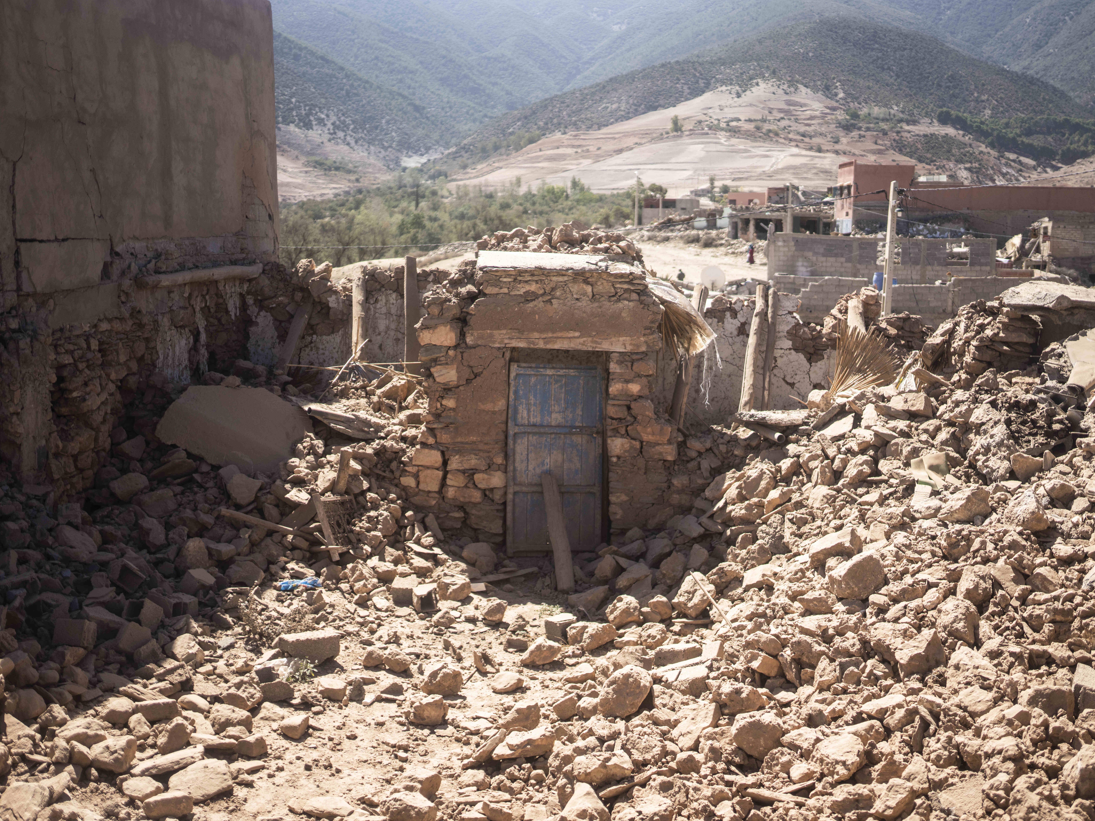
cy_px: 410
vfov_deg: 37.7
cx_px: 572
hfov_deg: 49.0
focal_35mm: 38
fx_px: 1202
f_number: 1.6
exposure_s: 1/8000
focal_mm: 35
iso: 250
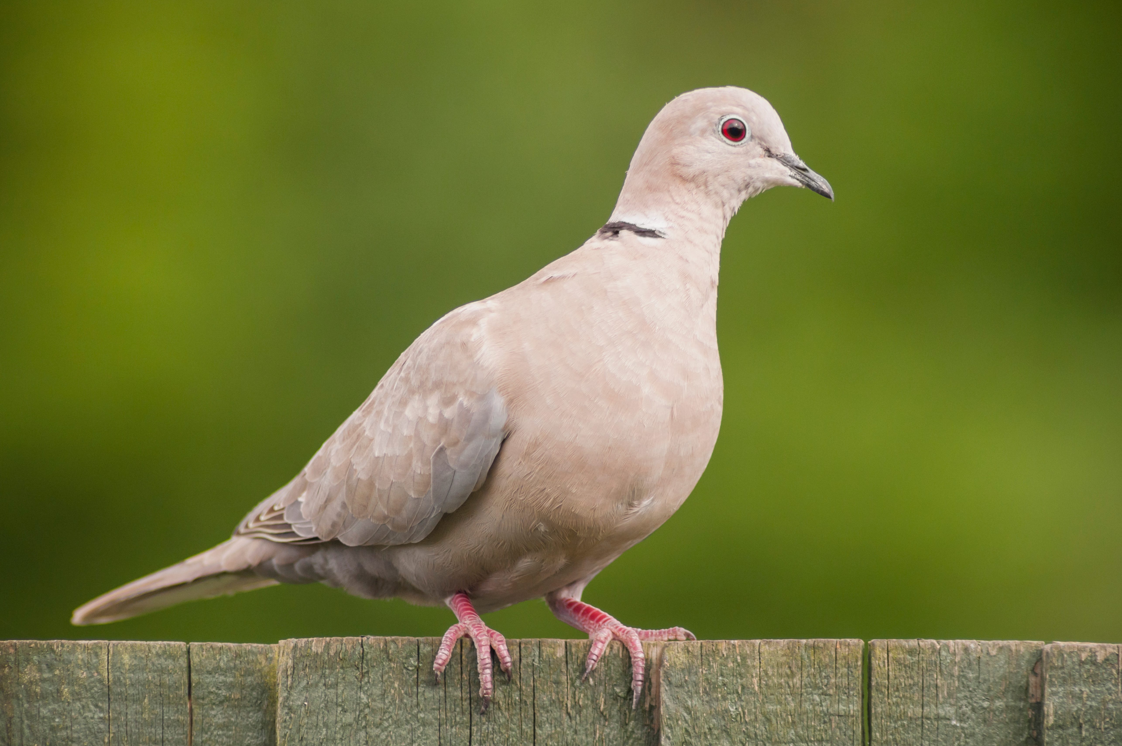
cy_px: 373
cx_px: 561
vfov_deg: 2.3
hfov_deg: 3.4
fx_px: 18687
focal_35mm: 600
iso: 800
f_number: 5.6
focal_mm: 600
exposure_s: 1/1000
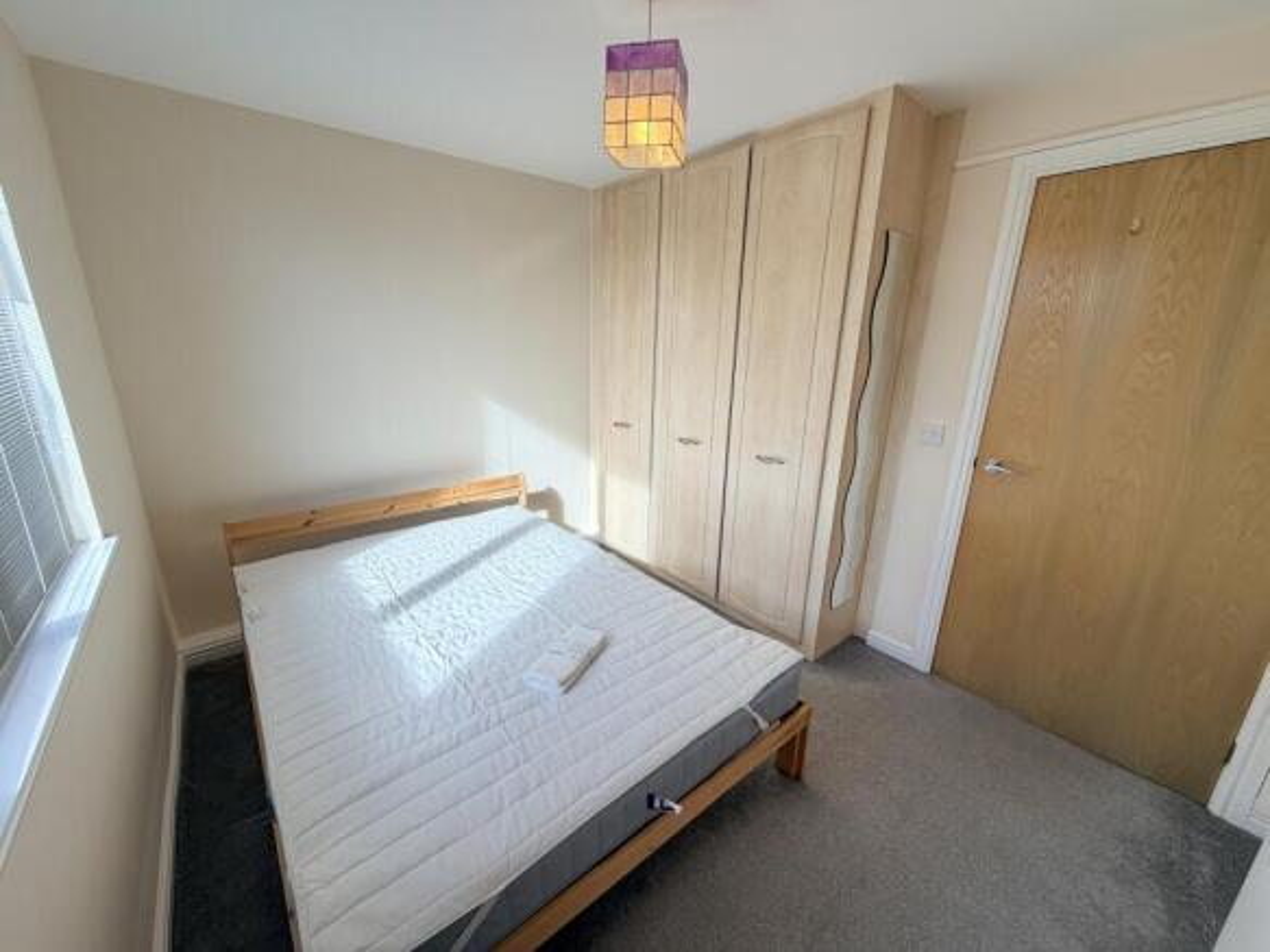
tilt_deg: -15.7
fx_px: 514
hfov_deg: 102.1
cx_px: 635
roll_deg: -0.6
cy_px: 476
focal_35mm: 14
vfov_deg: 85.7
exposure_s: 1/121
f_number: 2.2
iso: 80
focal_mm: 2.22
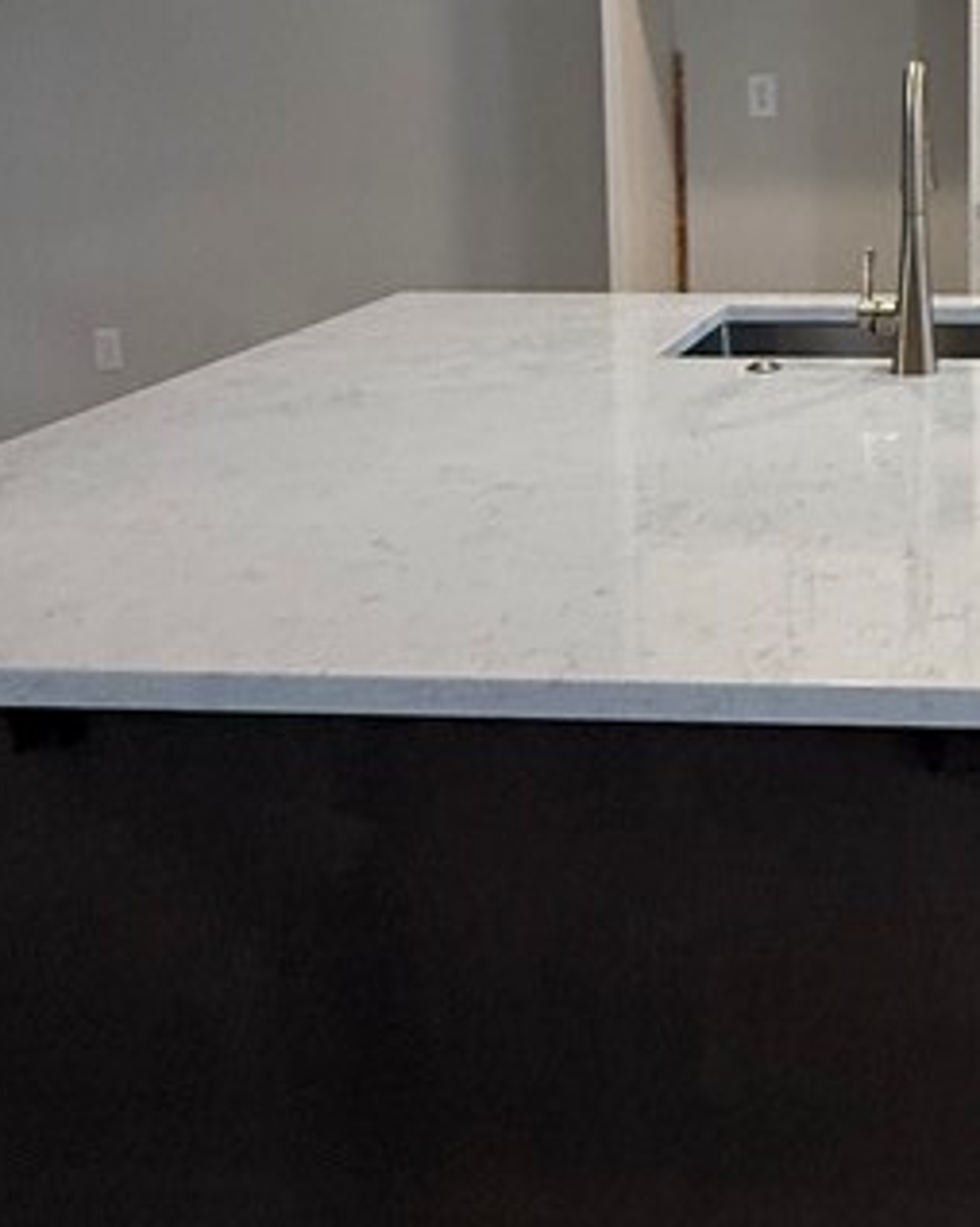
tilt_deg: -6.6
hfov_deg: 31.1
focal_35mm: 44
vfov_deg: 40.0
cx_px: 1026
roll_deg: +0.2
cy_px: 216
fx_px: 1597
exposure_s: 1/120
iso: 400
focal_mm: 2.22
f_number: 2.2
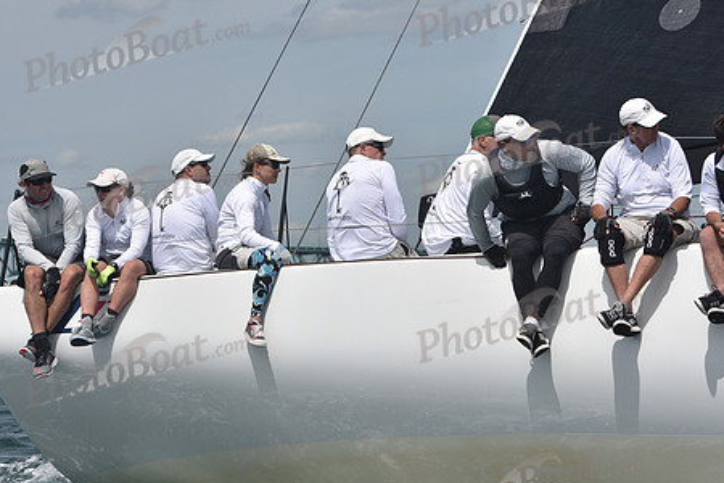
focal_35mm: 174
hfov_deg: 11.8
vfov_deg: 7.9
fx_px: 3499
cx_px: 335
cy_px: 260
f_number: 8
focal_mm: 135
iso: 320
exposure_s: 1/800
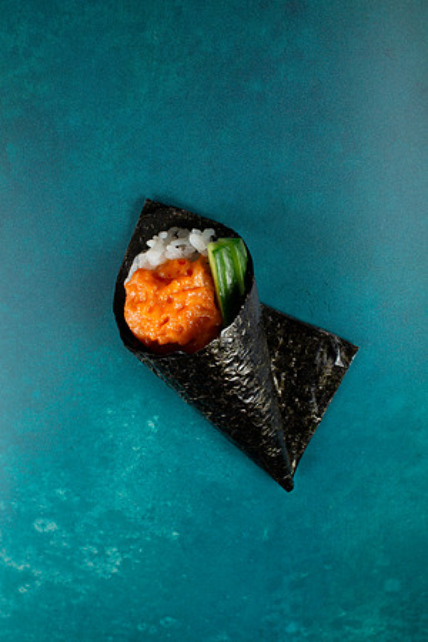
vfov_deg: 39.6
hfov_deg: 27.0
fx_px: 892
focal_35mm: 50
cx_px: 214
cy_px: 321
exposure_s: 1/200
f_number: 10
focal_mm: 50
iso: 250
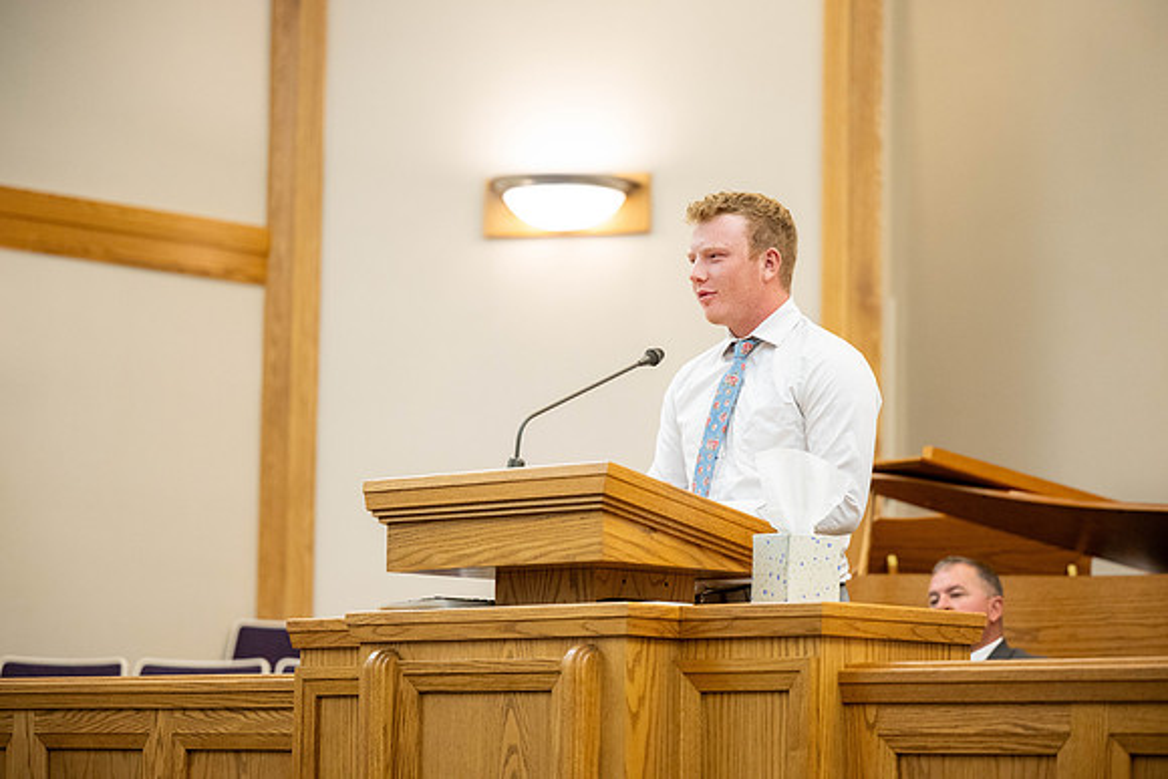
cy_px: 390
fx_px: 3342
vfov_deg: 13.3
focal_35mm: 103
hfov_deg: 19.8
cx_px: 584
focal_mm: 103
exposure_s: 1/320
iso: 3200
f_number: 2.8
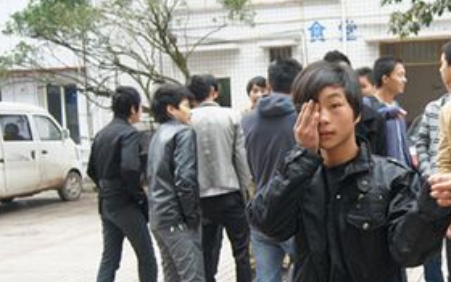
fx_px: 737
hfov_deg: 33.3
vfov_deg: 21.6
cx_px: 345
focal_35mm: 60
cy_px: 184
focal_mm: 22
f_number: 4
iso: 500
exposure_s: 1/40
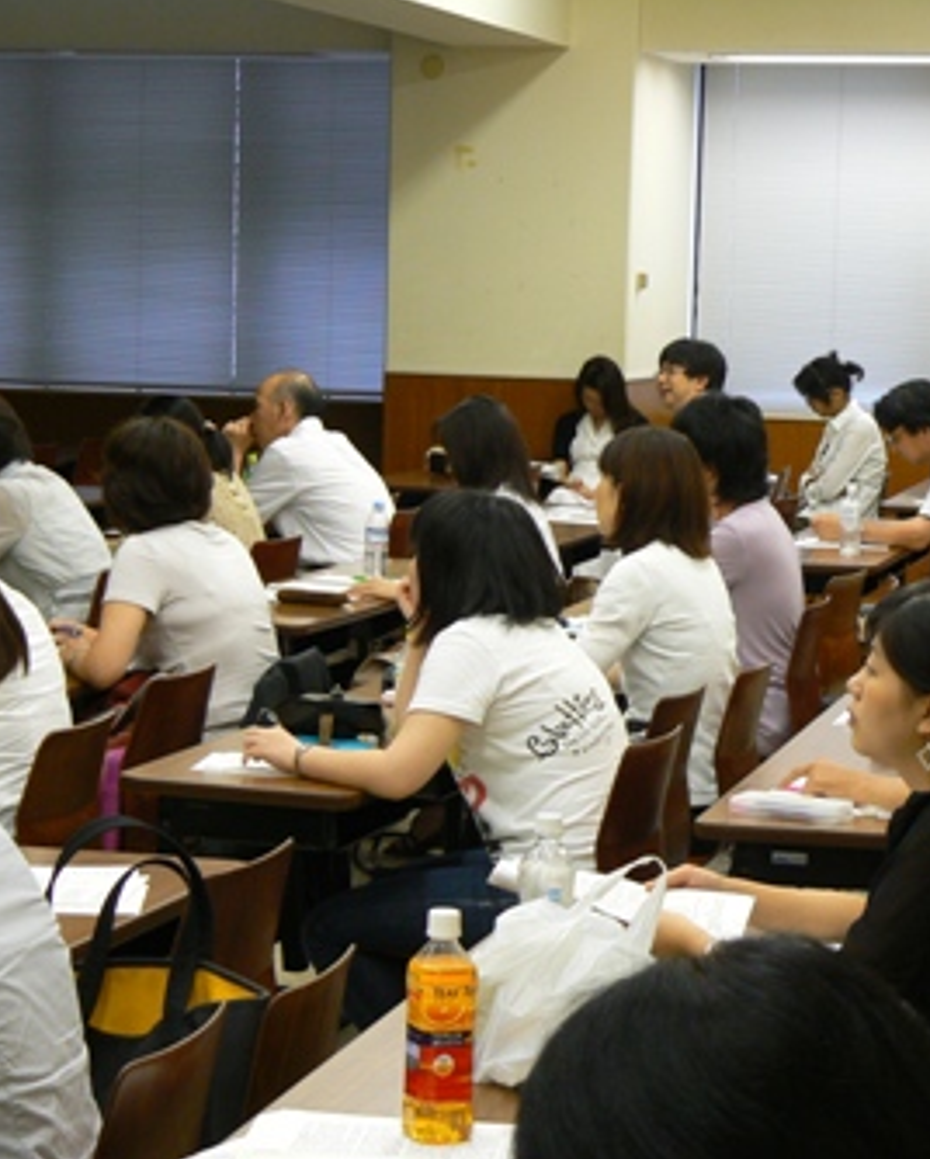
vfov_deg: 19.2
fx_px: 3434
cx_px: 436
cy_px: 580
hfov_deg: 15.4
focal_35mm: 100
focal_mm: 12.6
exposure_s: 1/30
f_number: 3.2
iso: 125
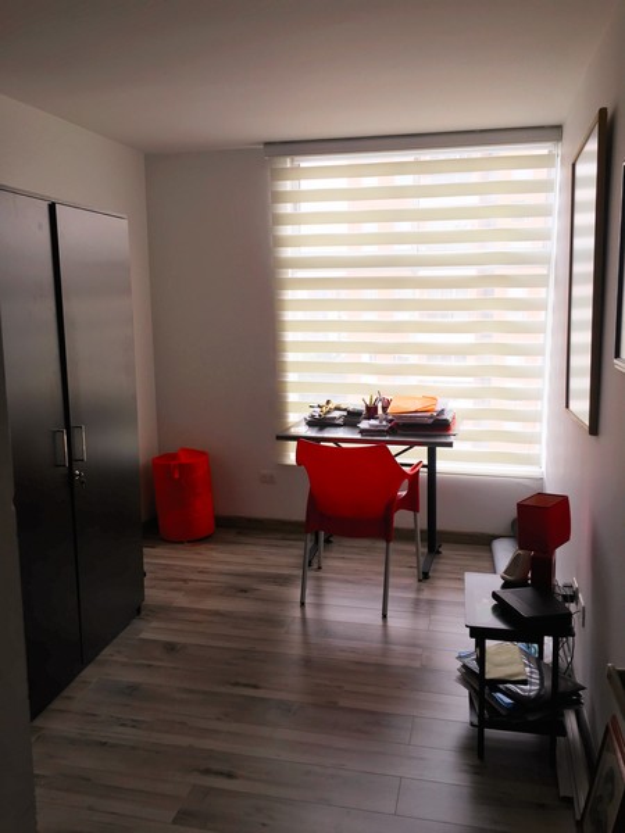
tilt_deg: -9.9
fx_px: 698
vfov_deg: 61.7
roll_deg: +0.6
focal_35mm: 29
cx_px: 312
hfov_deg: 48.2
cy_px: 416
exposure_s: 1/40
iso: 32
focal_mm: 4.15
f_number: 2.2
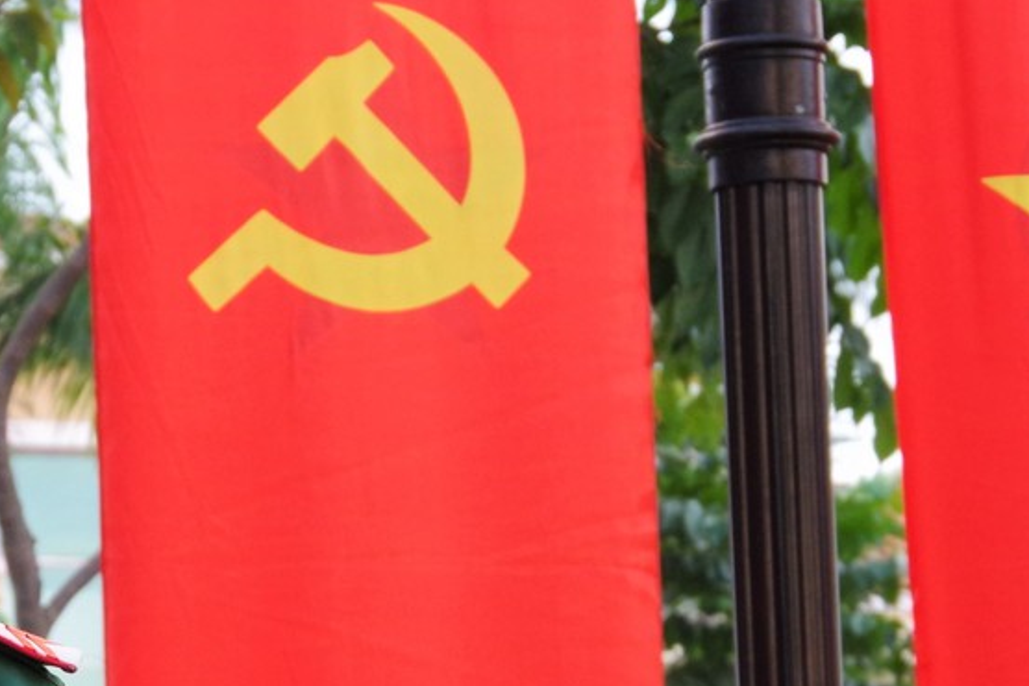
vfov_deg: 4.8
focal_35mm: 284
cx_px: 239
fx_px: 8119
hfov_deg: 7.2
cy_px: 833
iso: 640
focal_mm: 53
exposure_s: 1/30
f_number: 6.3
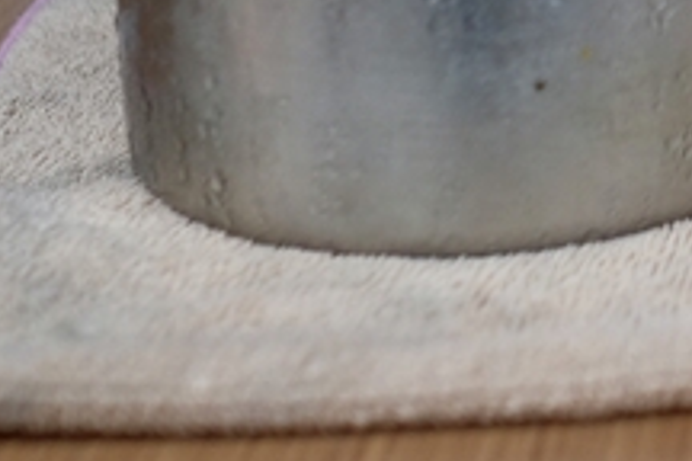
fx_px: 2806
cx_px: 993
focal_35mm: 146
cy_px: -493
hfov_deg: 13.4
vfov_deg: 8.8
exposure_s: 1/90
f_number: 2.8
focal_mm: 23
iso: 800
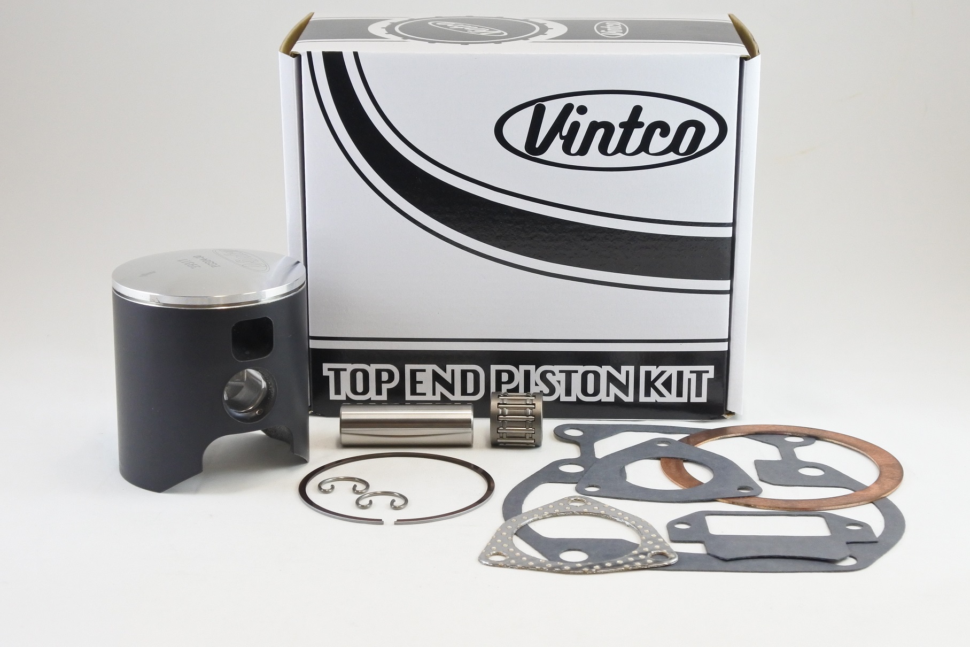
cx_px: 485
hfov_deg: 36.2
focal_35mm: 55
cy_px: 324
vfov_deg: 24.6
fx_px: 1482
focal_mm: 20.6
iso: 720
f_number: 4.8
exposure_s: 1/125
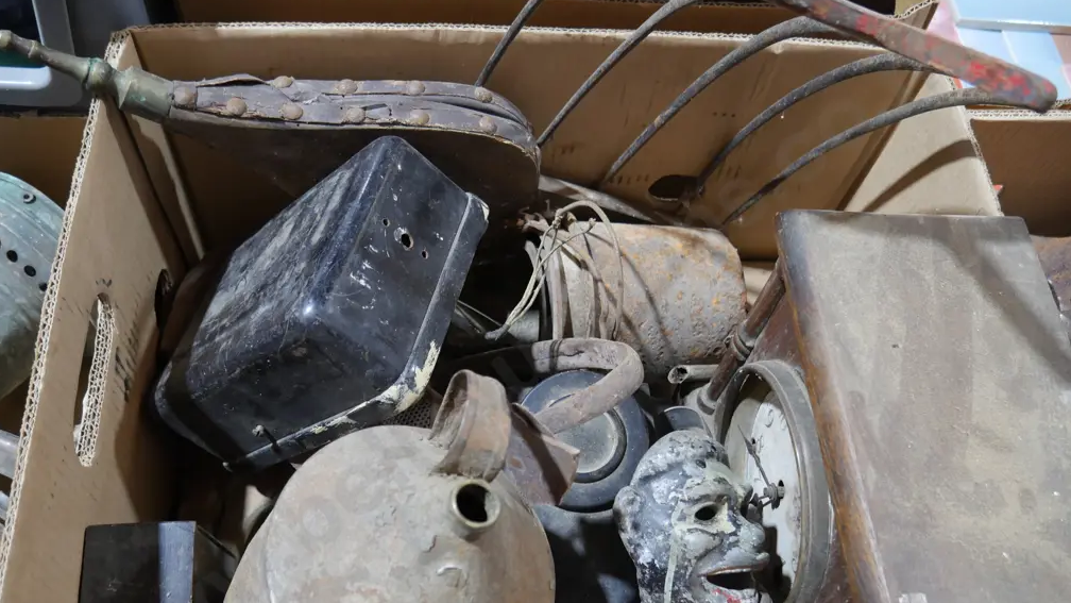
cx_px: 529
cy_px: 361
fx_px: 880
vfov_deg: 37.6
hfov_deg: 62.6
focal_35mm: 31
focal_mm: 14
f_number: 3.5
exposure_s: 1/60
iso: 640
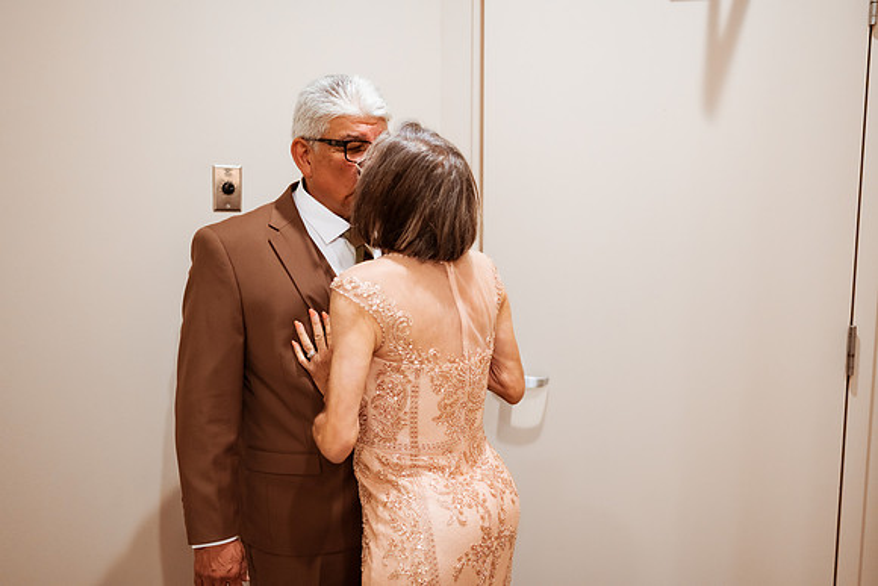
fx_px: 854
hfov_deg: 54.4
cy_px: 293
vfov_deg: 37.9
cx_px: 439
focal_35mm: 35
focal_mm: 35
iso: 1250
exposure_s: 1/320
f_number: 1.8
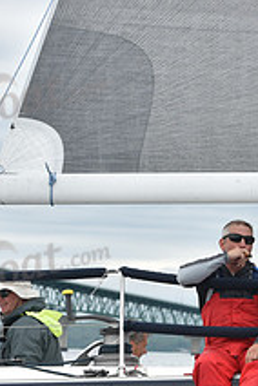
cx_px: 205
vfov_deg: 10.7
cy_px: 347
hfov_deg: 7.2
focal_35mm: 191
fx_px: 2053
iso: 250
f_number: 5.6
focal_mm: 70
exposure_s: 1/800
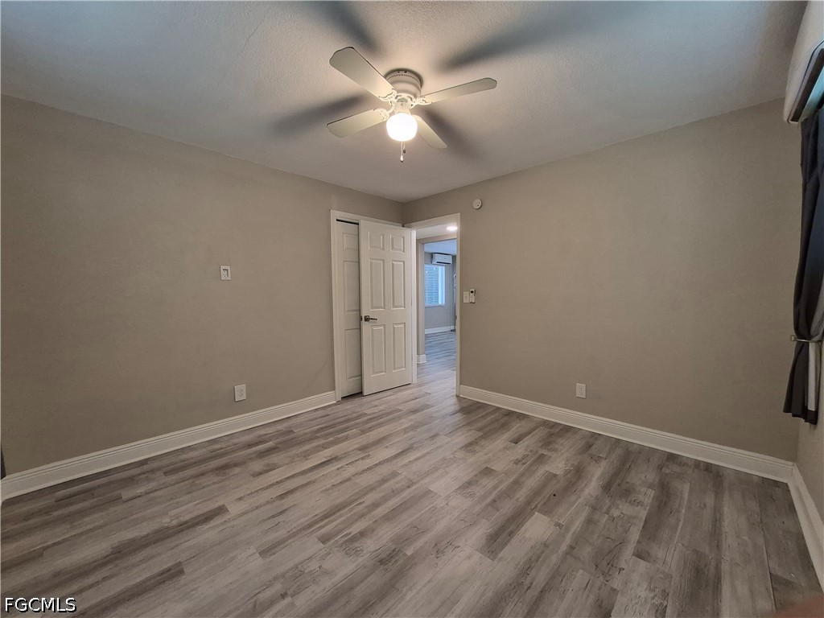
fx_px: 309
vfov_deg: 89.9
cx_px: 412
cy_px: 309
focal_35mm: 13
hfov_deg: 106.2
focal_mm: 1.74
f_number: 2.2
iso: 200
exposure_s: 1/60.2
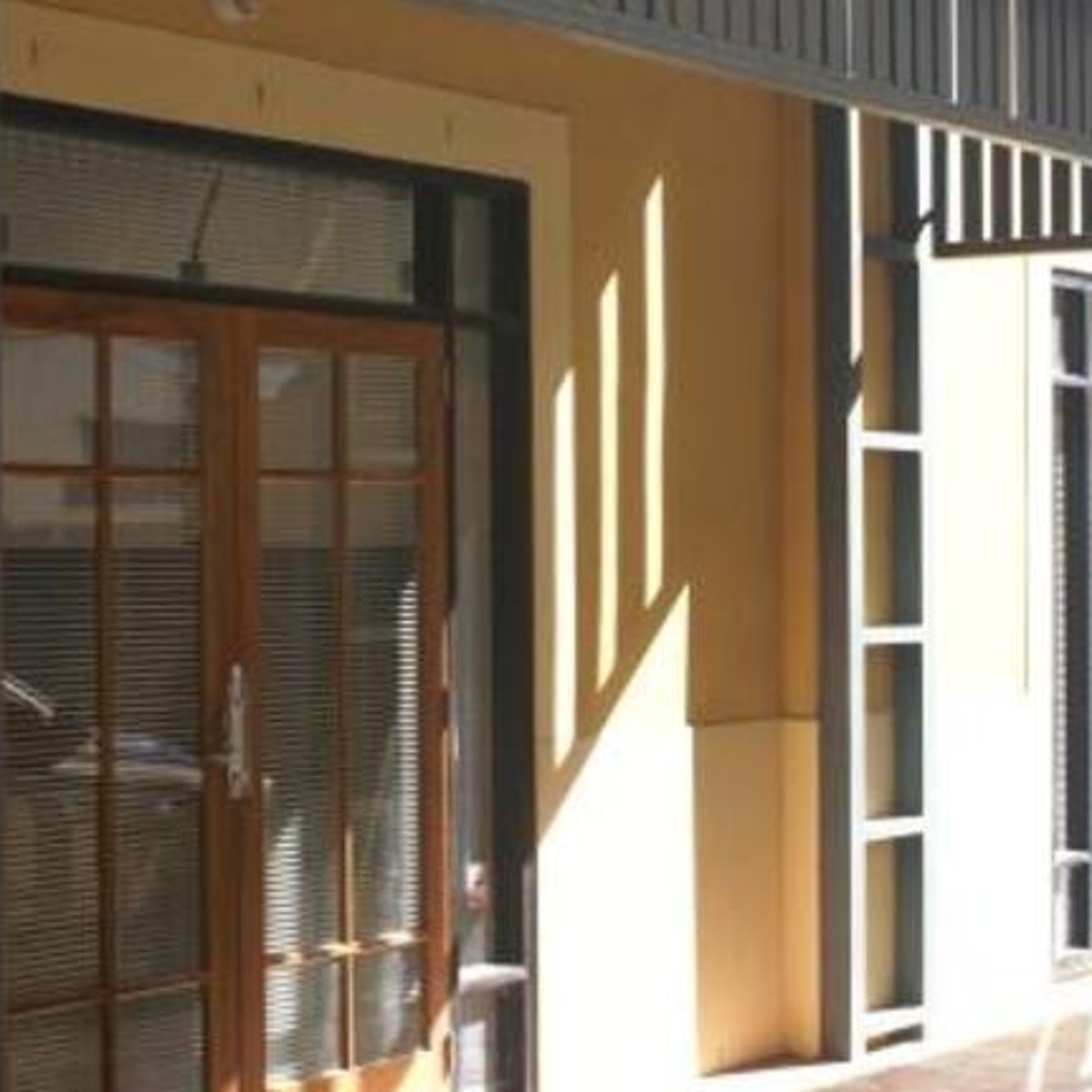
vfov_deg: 25.5
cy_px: 547
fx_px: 2414
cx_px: 725
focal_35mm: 68
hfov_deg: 25.4
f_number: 6.3
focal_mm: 35
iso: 100
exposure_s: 1/60
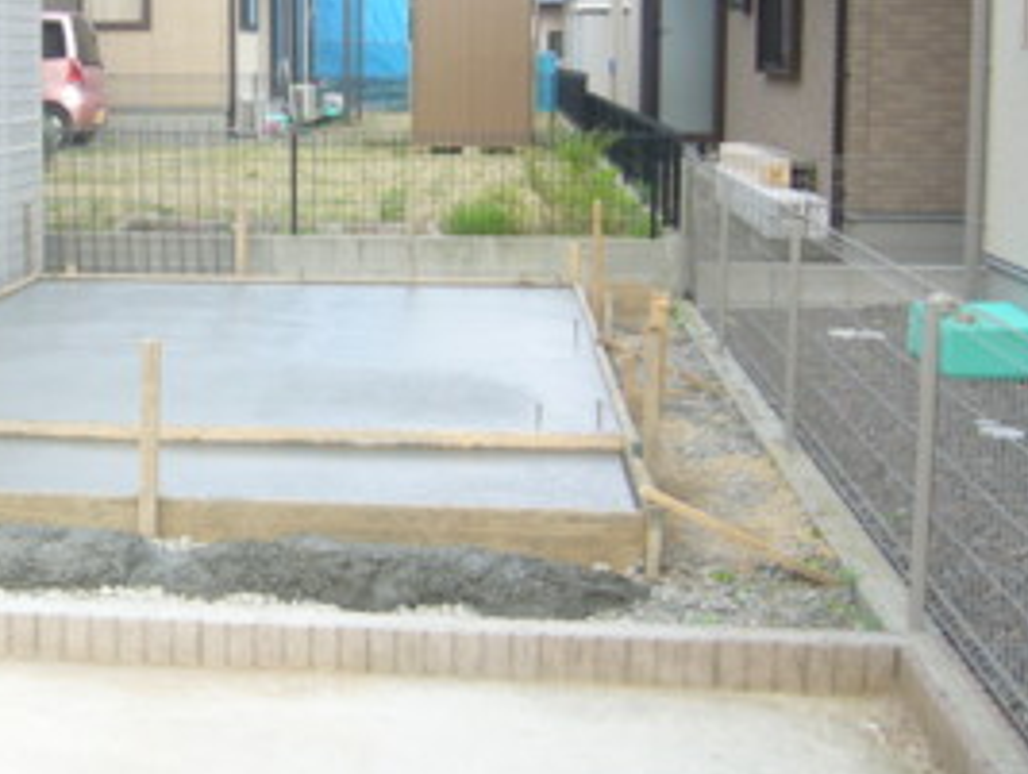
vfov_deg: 24.6
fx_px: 1755
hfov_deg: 31.9
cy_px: 208
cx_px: 216
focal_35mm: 59
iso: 80
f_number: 2.8
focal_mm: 5.8
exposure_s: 1/40
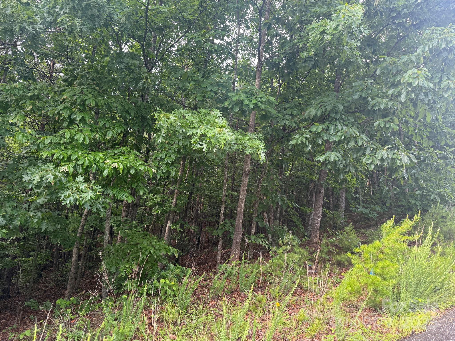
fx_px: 315
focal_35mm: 24
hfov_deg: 71.6
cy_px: 170
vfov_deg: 56.8
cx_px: 228
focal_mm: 6.76
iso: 100
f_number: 1.78
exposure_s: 1/251
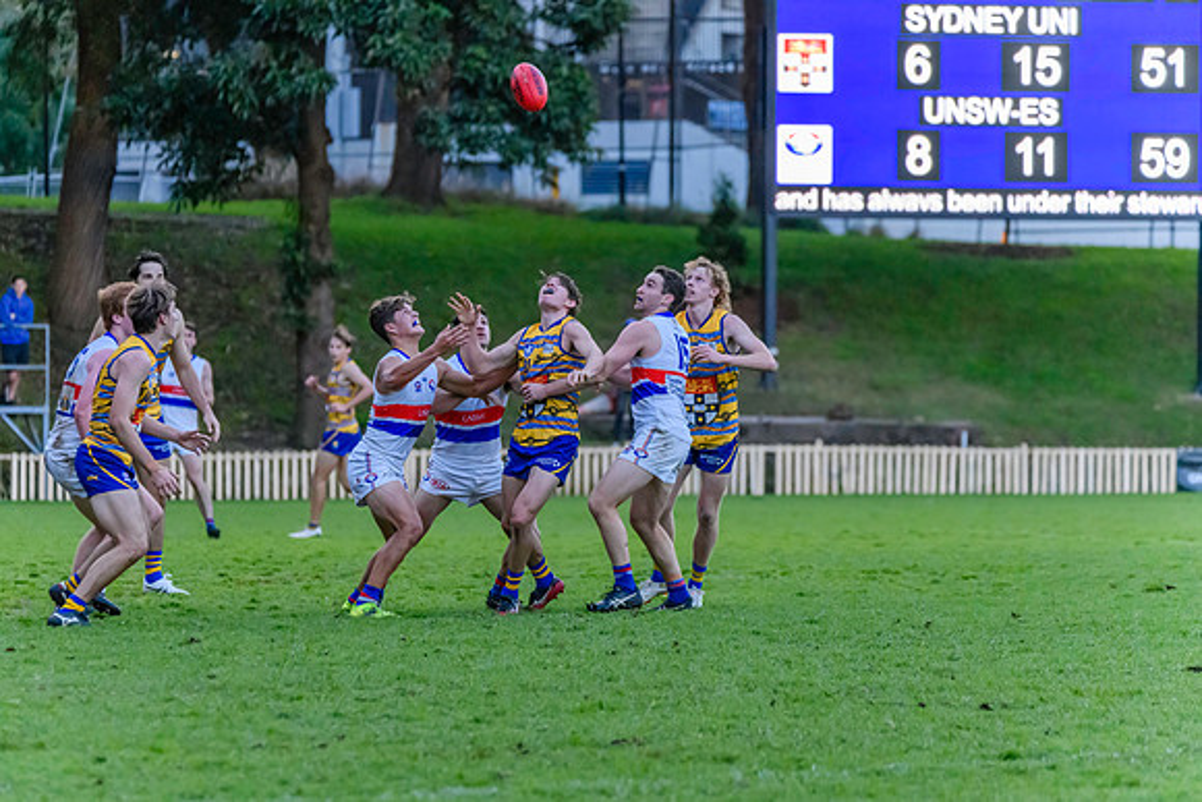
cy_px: 426
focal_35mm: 300
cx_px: 560
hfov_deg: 6.9
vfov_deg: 4.6
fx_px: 10004
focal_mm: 280
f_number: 5.6
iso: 10000
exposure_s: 1/1600
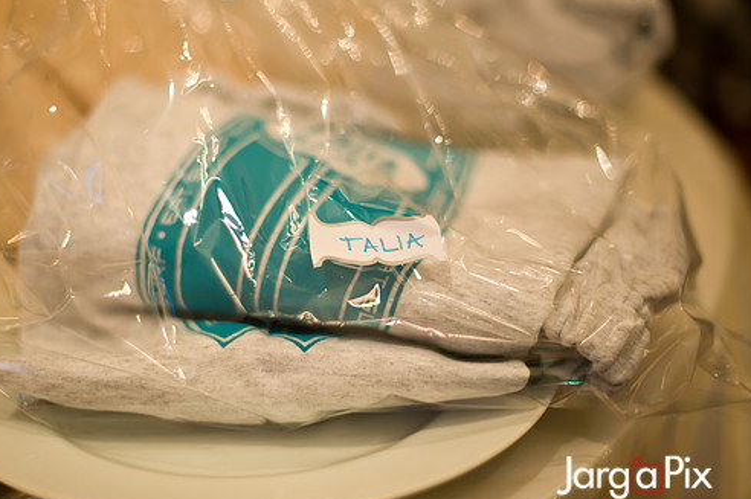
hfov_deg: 33.9
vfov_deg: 22.9
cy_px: 243
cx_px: 322
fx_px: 1230
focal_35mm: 59
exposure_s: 1/200
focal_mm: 50
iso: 1600
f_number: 1.4
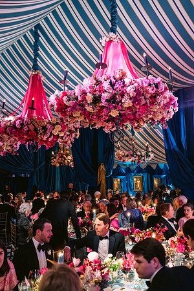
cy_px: 146
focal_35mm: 35
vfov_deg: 54.4
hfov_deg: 37.9
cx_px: 97
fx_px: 283
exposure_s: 1/40
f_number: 2.2
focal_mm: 35
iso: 3200
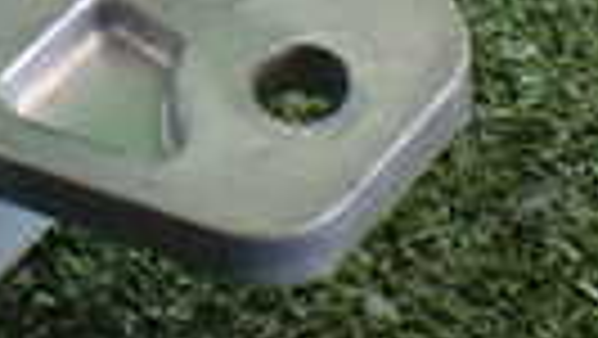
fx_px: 2348
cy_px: -216
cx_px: -72
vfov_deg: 8.0
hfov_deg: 14.2
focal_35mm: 148
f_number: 2.3
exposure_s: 1/125
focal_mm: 5.4
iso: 320
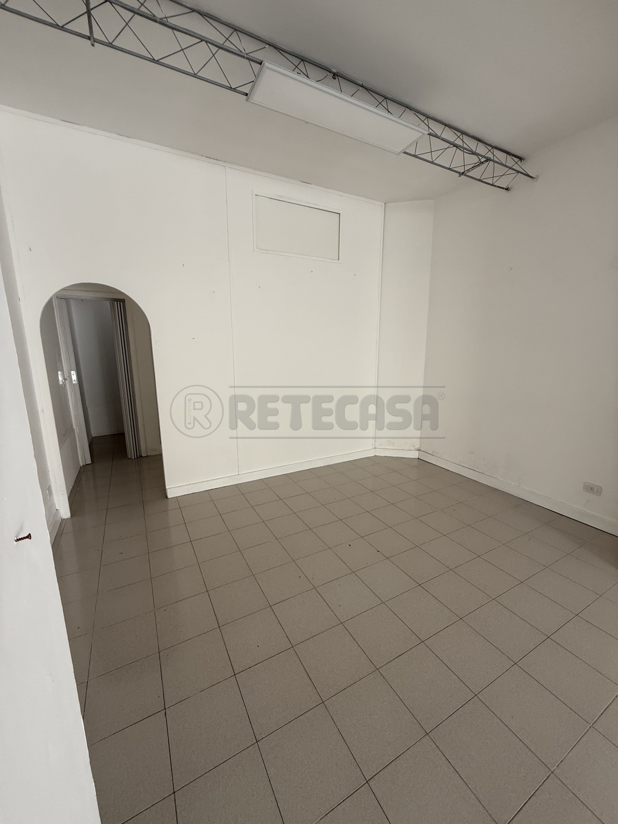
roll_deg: -0.4
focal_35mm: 14
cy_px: 412
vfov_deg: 102.1
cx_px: 309
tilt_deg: -9.9
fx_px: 333
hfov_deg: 85.7
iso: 125
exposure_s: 1/99
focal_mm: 2.22
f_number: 2.2
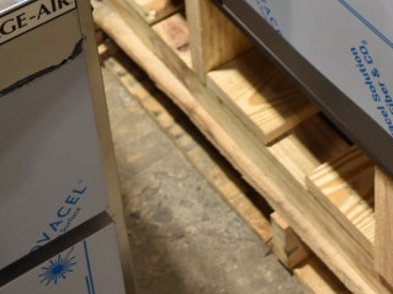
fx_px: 1173
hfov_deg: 18.8
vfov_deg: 13.1
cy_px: -206
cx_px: 314
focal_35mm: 103
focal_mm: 25
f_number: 4
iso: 450
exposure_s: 1/40
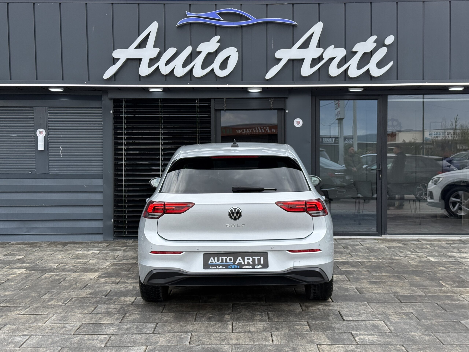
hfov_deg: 39.7
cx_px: 234
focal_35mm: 48
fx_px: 650
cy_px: 176
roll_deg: +0.0
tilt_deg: -1.2
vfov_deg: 30.3
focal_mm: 6.76
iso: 100
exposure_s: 1/1307
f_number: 1.78
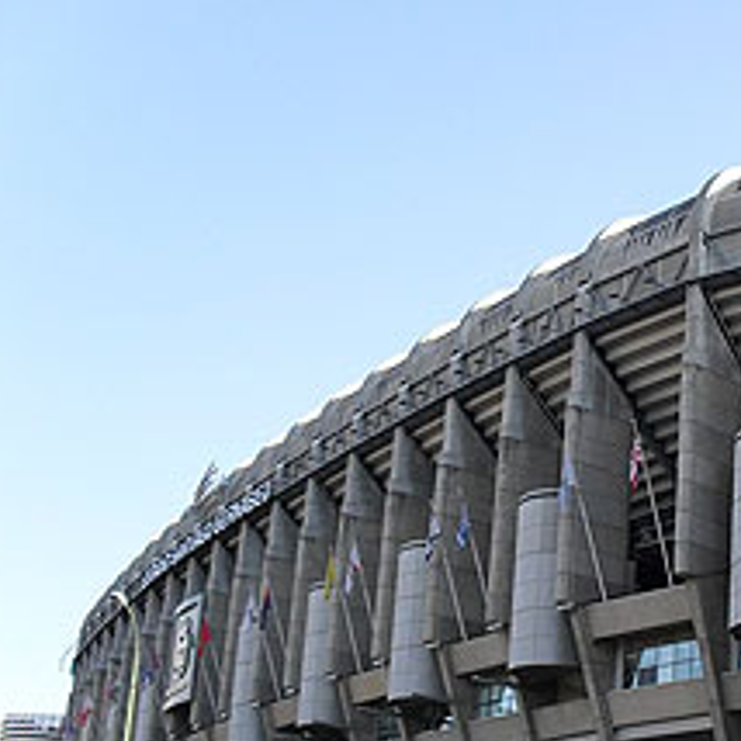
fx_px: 1574
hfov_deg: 25.3
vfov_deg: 26.3
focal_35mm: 65
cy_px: 526
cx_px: 727
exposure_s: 1/350
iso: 100
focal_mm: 6.3
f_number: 3.2
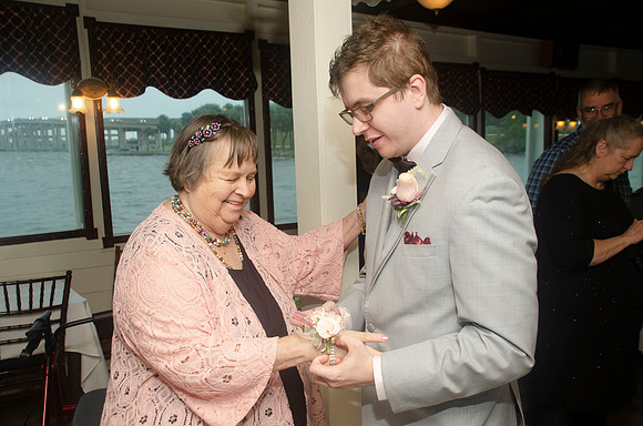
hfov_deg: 57.3
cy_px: 213
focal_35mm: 33
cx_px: 322
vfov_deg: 39.8
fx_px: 588
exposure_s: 1/80
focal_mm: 22
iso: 400
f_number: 5.6
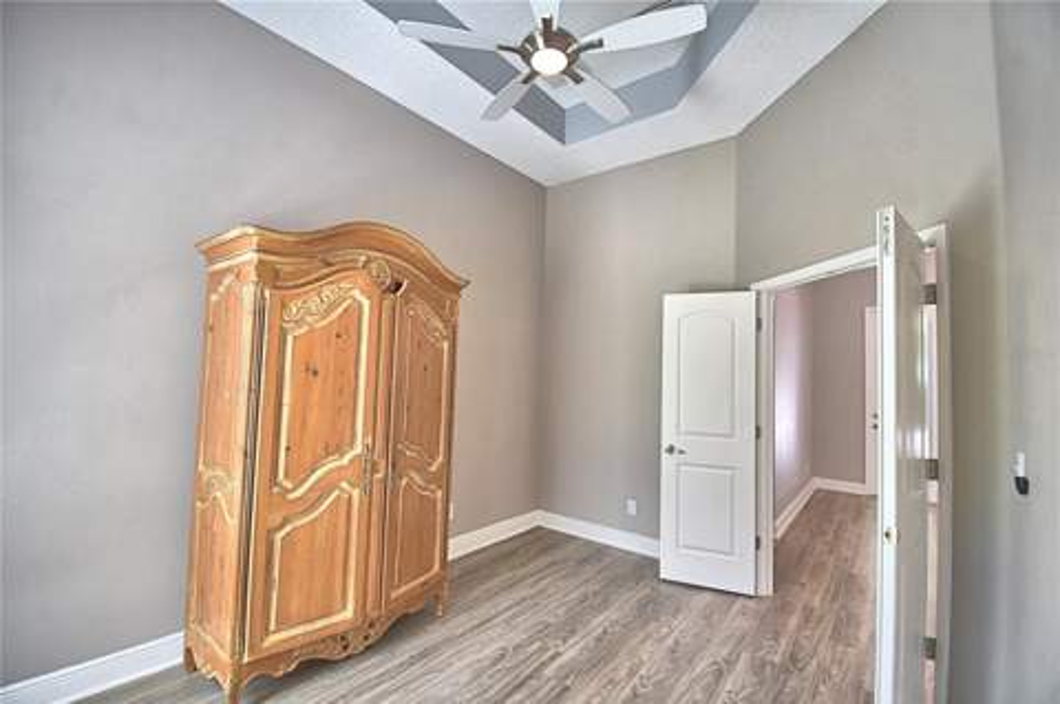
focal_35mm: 15
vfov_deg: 77.2
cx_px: 530
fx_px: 441
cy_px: 352
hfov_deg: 100.4
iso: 400
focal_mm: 10
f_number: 4.5
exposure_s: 1/40
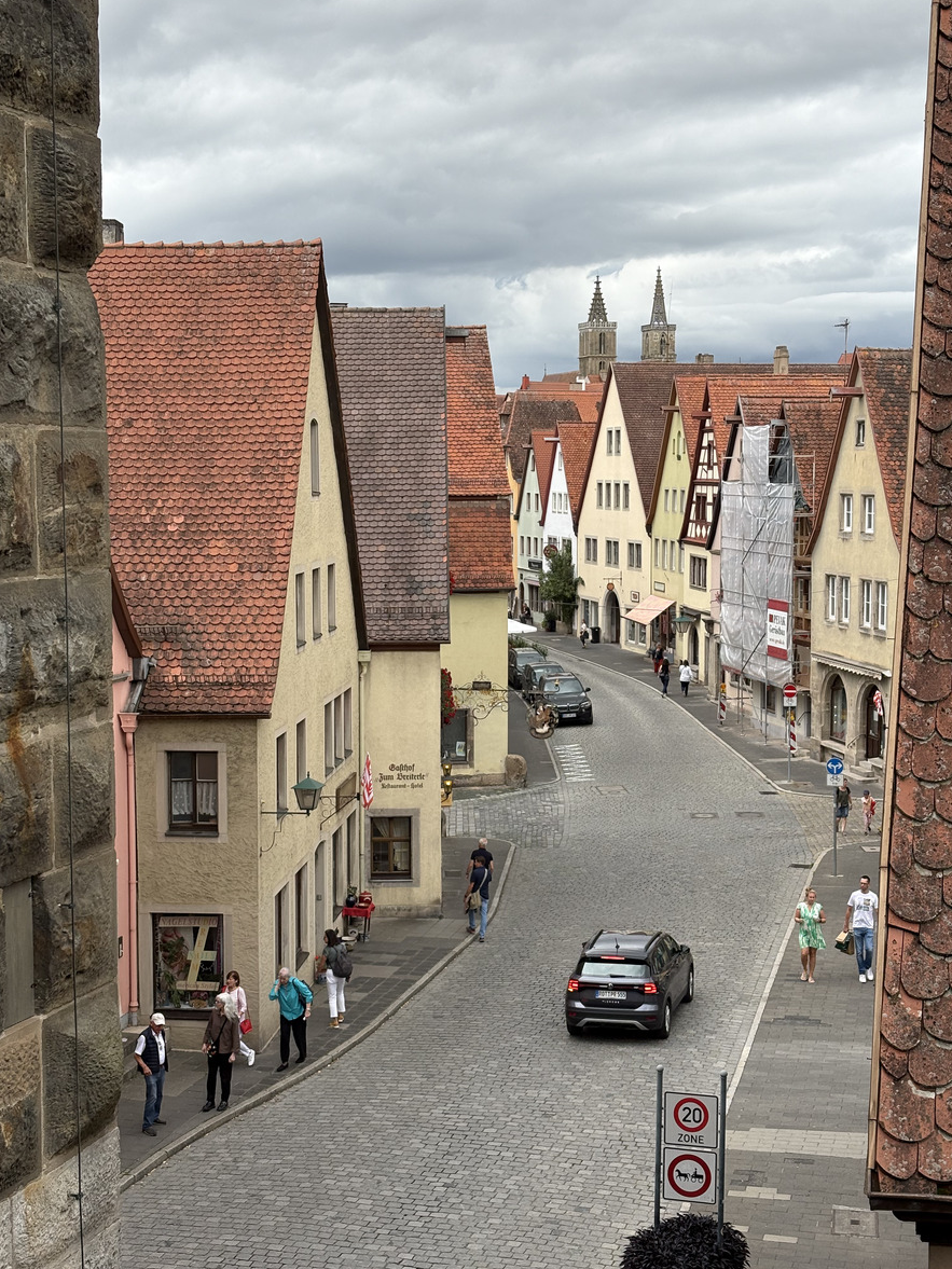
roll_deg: -0.1
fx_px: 1943
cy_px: 639
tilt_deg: -4.4
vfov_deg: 36.2
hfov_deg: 27.5
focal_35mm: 53
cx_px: 475
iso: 32
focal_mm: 5.96
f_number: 1.6
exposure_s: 1/648
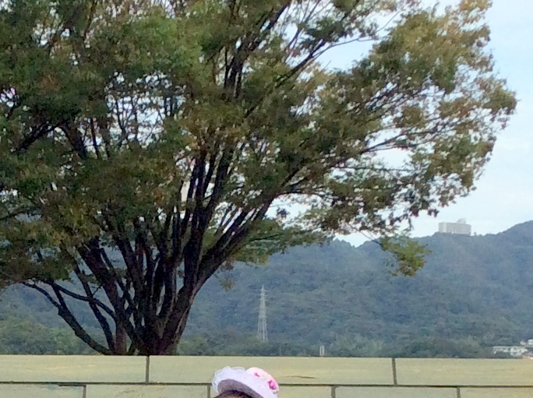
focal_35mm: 125
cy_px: 577
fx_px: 1922
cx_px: 214
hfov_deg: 15.8
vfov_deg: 11.4
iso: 32
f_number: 2.4
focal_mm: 3.3
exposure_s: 1/1466
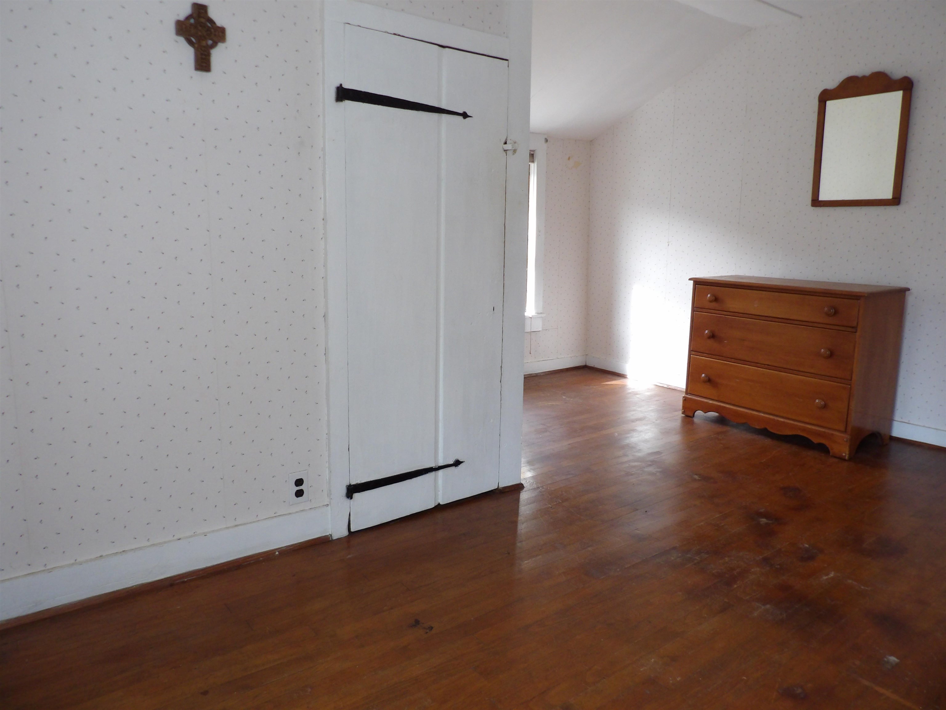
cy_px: 355
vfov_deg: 56.8
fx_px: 656
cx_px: 473
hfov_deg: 71.6
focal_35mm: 24
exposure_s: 1/33
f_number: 3.2
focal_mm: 4.3
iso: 200
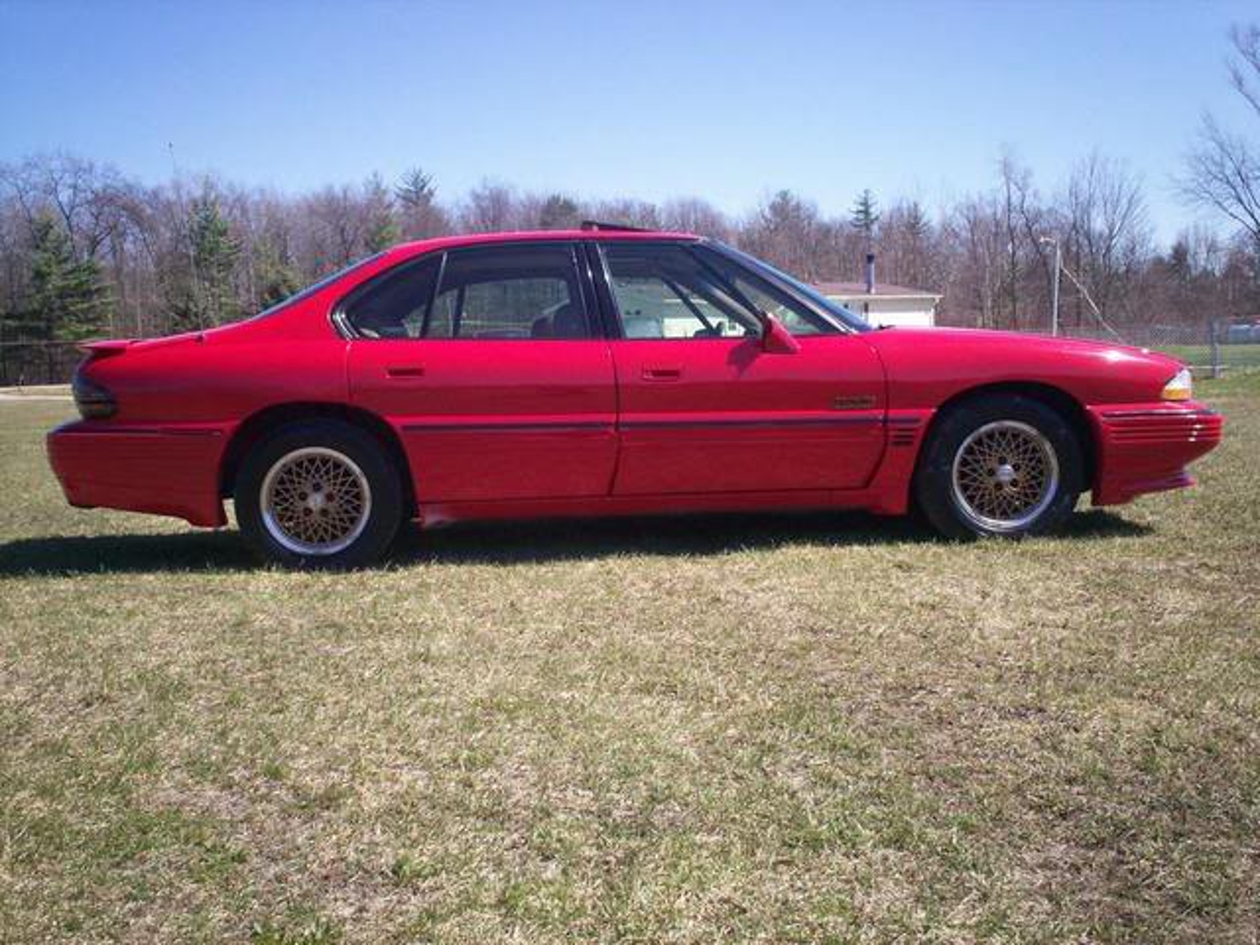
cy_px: 472
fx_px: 1310
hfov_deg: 51.4
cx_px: 630
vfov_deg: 39.7
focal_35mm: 36
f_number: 4.5
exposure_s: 1/375
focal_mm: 6
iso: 100
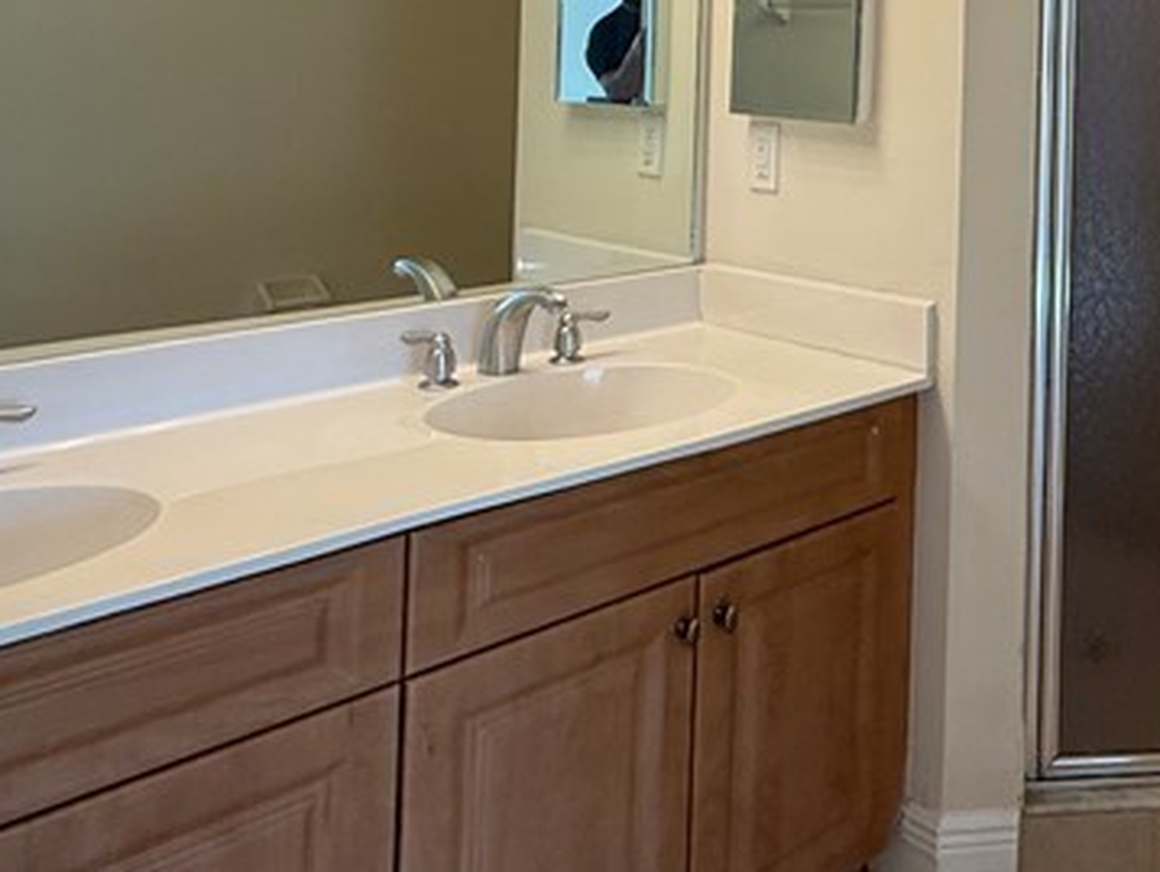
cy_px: 19
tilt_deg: +1.5
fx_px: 1341
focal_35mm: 40
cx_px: 1053
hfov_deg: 42.7
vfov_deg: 33.3
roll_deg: -1.7
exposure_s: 1/120
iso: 200
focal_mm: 2.22
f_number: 2.2
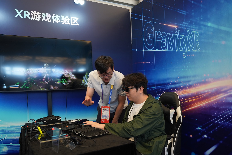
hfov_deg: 60.2
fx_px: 200
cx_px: 116
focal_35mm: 31
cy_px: 78
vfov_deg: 42.4
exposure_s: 1/125
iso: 400
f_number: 2.8
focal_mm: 31
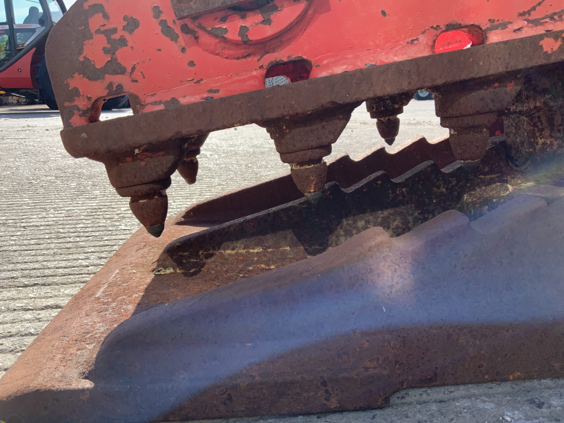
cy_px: 212
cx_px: 282
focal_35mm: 29
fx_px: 472
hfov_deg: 61.7
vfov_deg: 48.2
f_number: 1.8
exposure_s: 1/739
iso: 16
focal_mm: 3
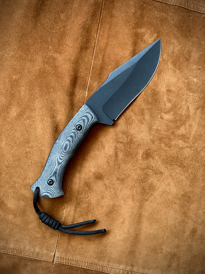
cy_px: 137
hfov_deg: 19.1
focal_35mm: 77
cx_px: 102
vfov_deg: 25.3
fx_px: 608
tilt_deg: -88.5
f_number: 2.8
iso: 500
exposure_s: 1/99
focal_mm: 9
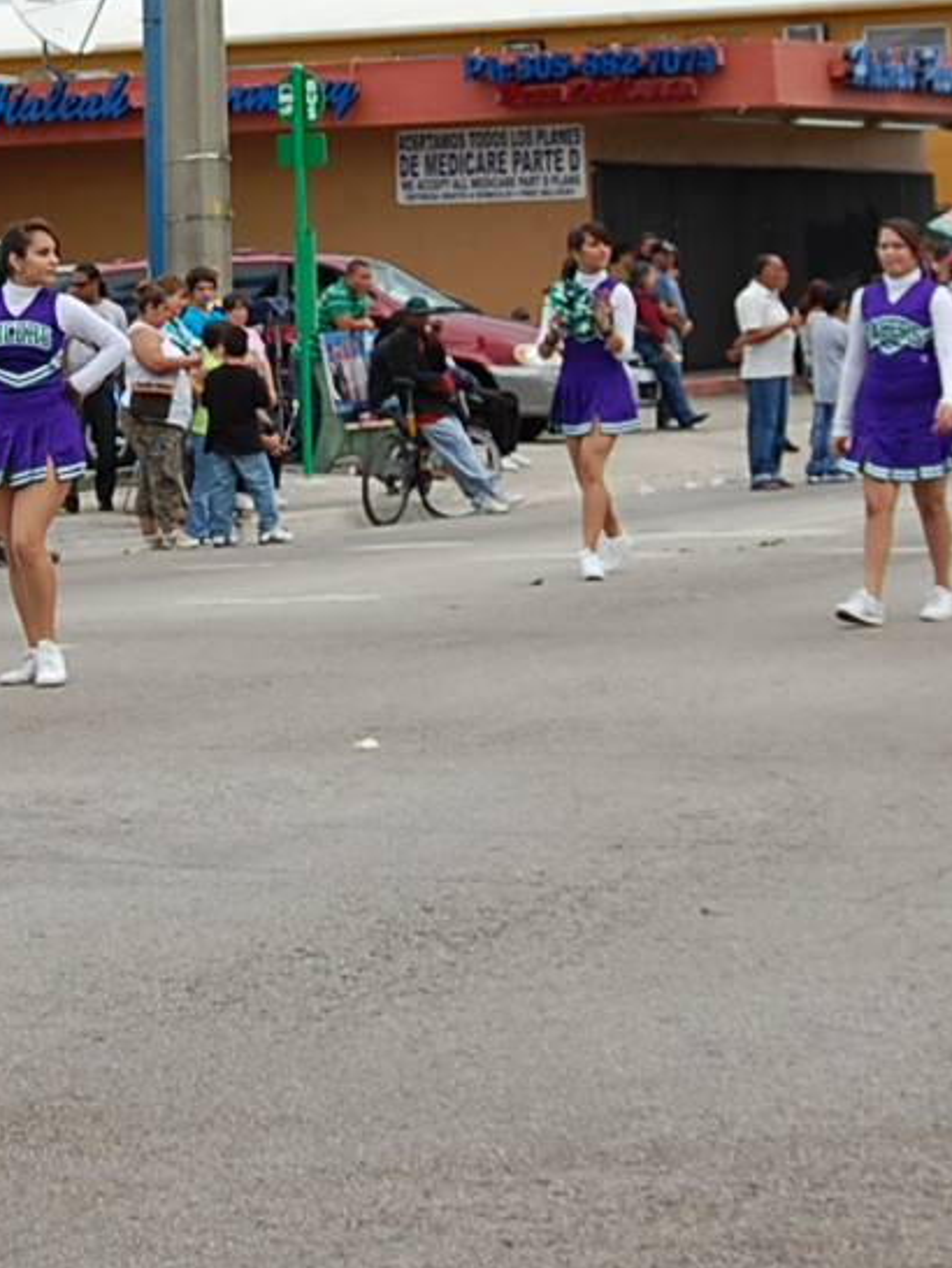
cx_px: 121
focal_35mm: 127
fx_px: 4653
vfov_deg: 15.4
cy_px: 149
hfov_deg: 11.6
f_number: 8
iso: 200
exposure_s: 1/250
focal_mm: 32
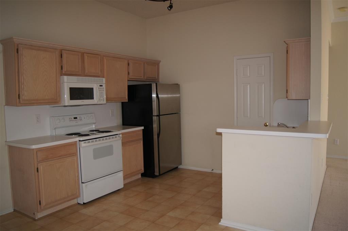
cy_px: 116
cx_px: 174
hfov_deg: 67.4
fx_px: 261
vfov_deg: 47.8
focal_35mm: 27
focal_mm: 18
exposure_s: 1/60
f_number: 3.5
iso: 125
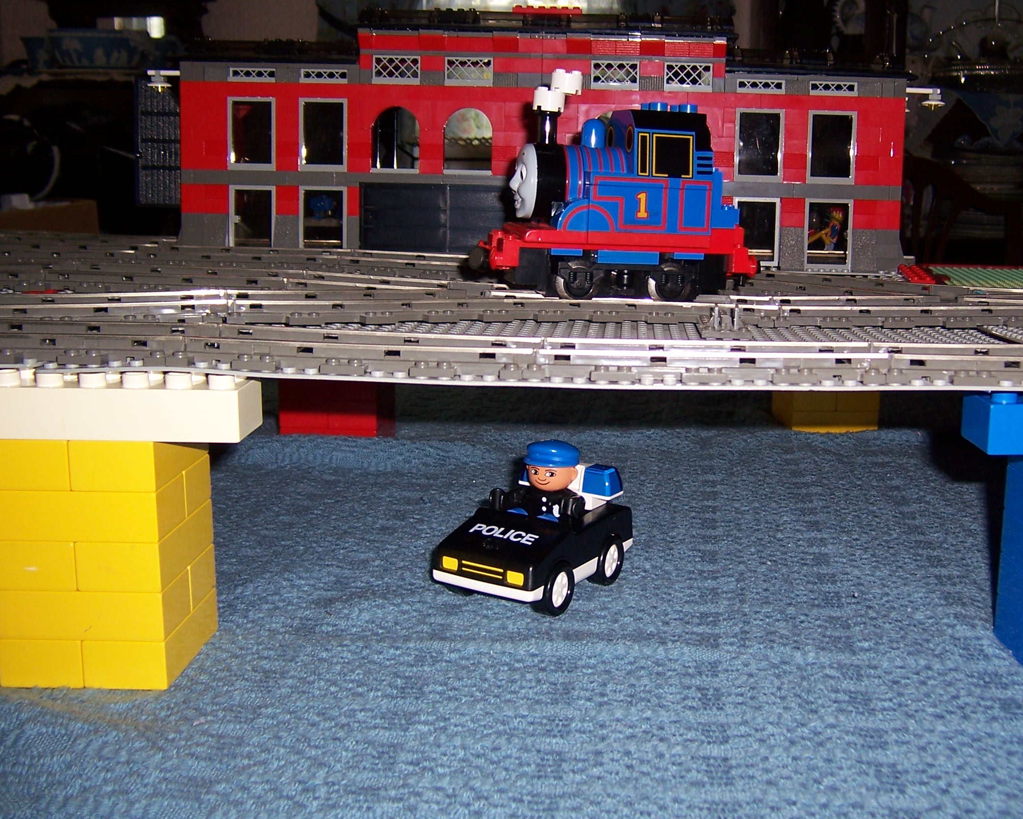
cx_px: 599
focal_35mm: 40
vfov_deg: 37.3
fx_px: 1211
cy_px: 345
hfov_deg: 45.6
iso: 80
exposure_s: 1/60
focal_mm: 5.5
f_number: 2.8
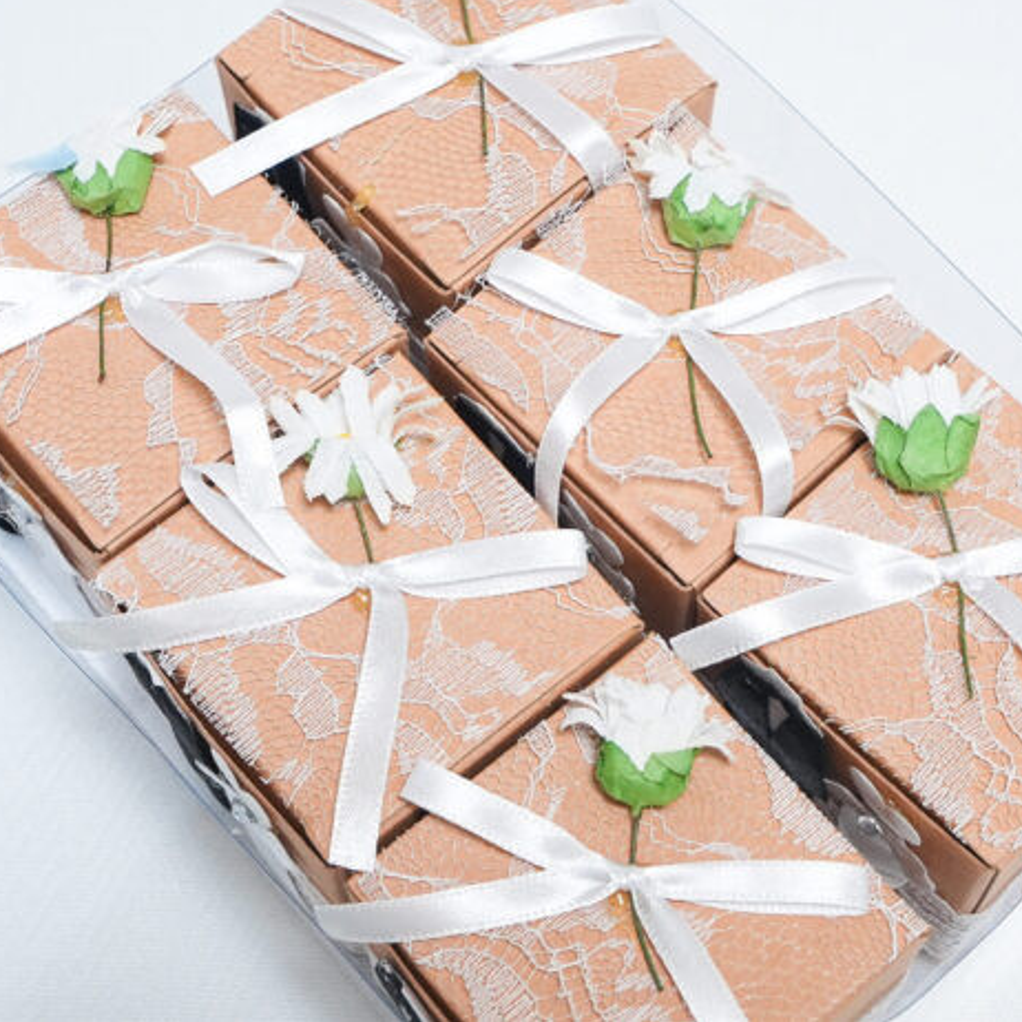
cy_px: 508
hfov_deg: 25.7
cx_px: 584
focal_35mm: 67
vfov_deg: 25.7
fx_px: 2238
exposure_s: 1/160
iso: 2500
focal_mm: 35
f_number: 8
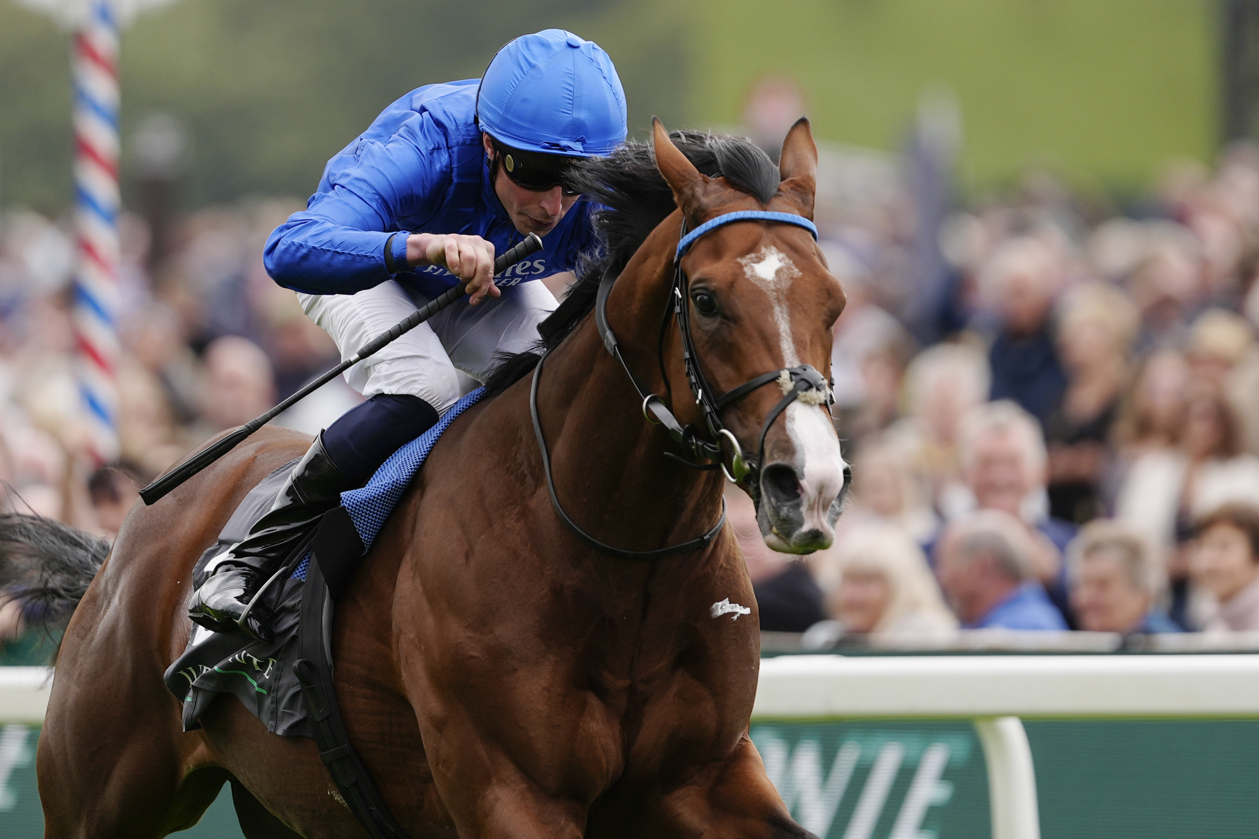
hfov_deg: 6.9
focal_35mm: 300
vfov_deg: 4.6
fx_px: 10491
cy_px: 420
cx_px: 630
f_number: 2.8
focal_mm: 300
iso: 250
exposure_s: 1/1600
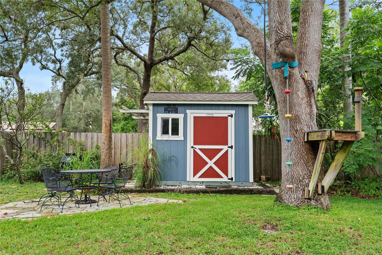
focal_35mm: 29
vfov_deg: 44.9
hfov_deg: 63.7
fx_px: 308
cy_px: 128
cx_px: 191
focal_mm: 29
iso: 160
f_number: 7.1
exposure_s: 1/13
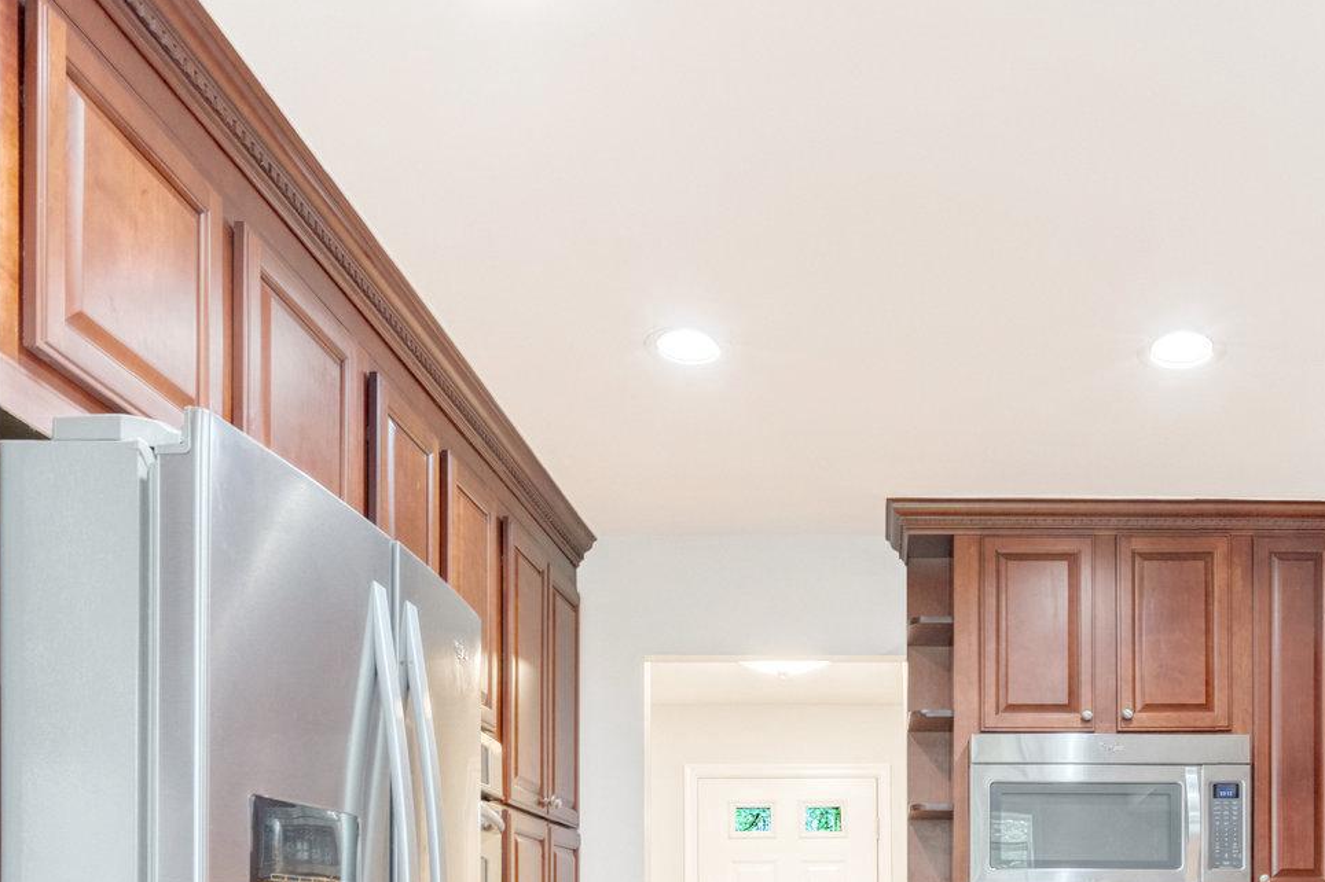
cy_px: 912
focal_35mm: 34
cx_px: 939
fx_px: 1251
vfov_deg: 34.7
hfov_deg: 54.0
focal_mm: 16
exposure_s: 1/10
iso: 1250
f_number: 8
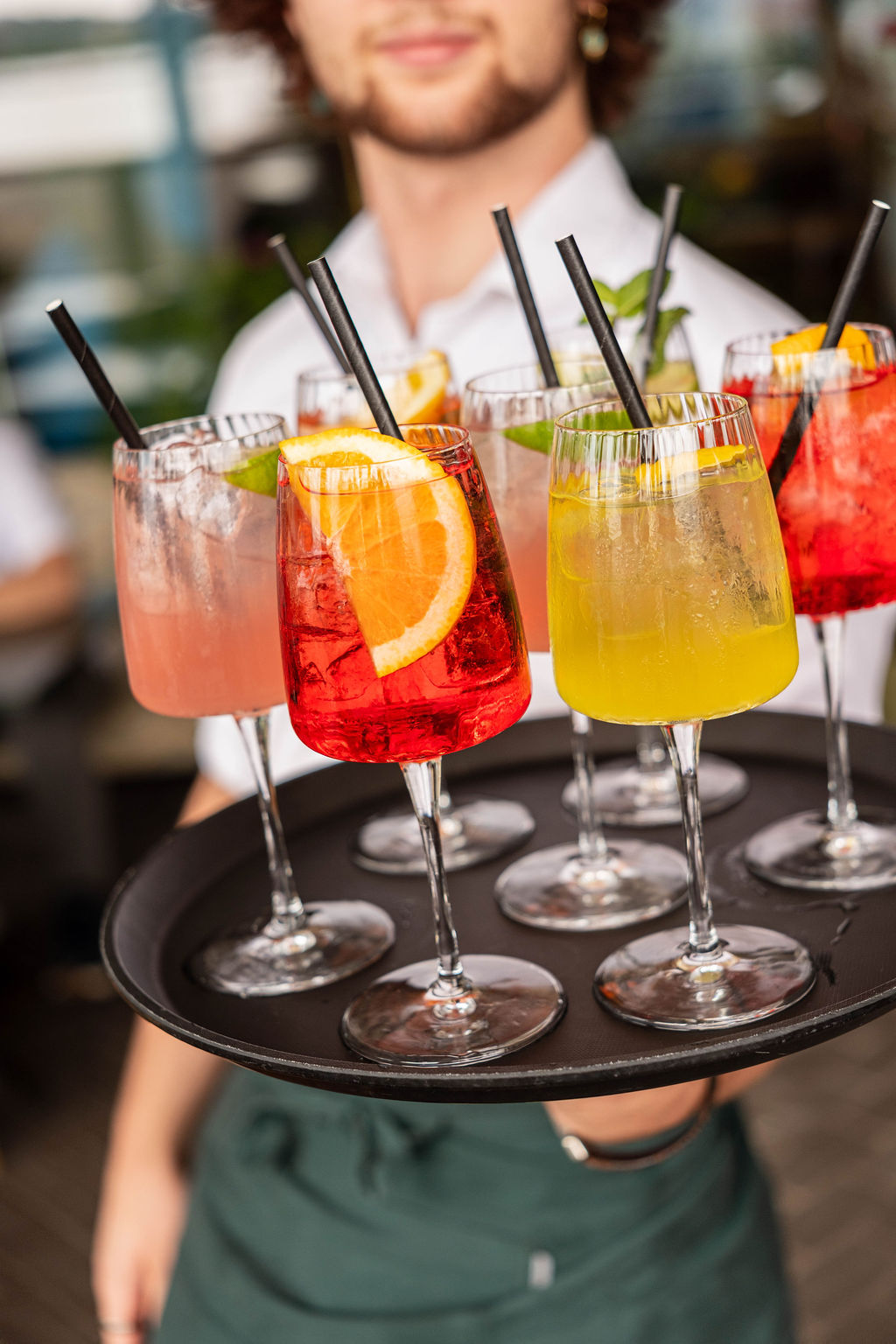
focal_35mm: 54
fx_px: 2016
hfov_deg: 25.1
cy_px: 672
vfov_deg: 36.9
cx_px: 448
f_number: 2.2
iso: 125
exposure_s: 1/640
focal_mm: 36.3
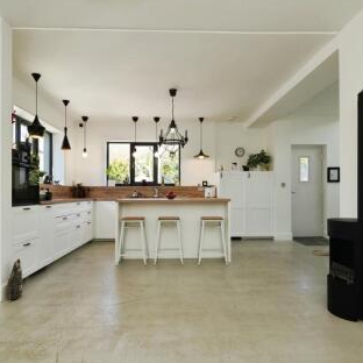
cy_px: 181
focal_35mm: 22
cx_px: 182
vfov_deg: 69.6
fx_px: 261
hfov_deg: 69.6
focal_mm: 17
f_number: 9
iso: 640
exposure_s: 1/100
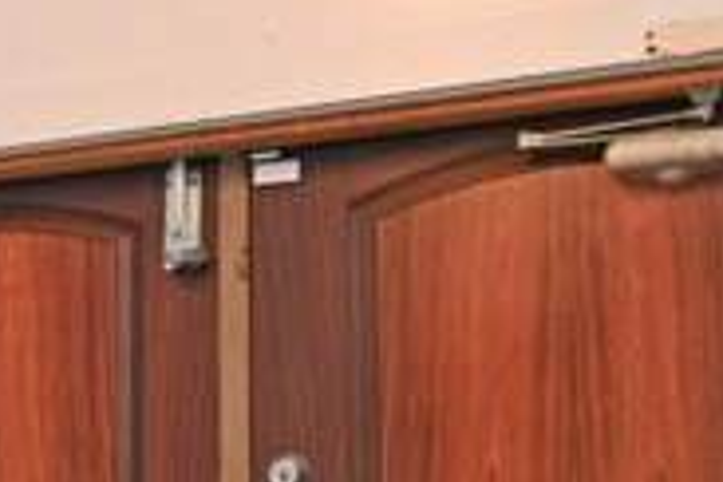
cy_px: 595
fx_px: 1968
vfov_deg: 13.5
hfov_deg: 17.8
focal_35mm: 98
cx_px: -466
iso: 800
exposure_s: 1/60
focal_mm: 14
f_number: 4
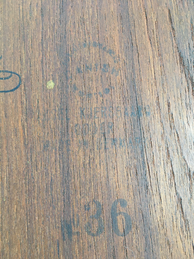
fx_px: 217
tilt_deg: -87.3
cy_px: 130
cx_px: 97
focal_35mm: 29
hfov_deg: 48.2
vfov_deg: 61.7
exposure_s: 1/33
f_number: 2.2
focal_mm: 4.15
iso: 125
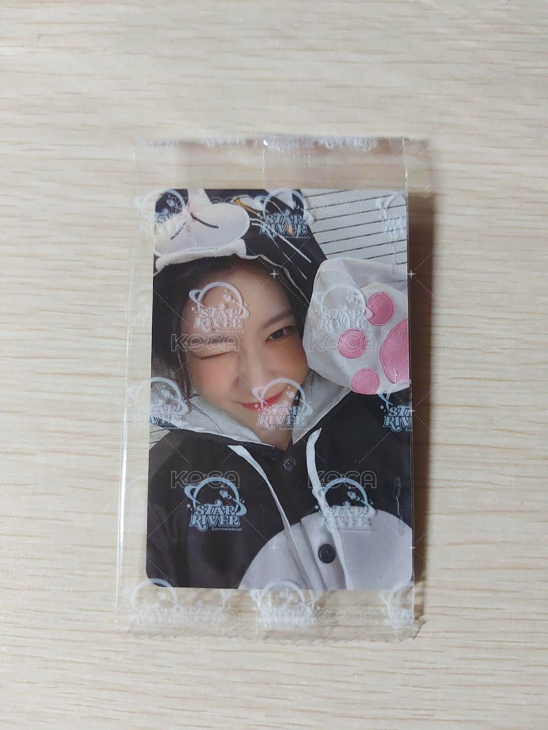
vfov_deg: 71.6
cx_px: 274
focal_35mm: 24
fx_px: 507
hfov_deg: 56.8
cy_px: 365
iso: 320
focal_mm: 5.23
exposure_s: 1/24
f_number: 1.8
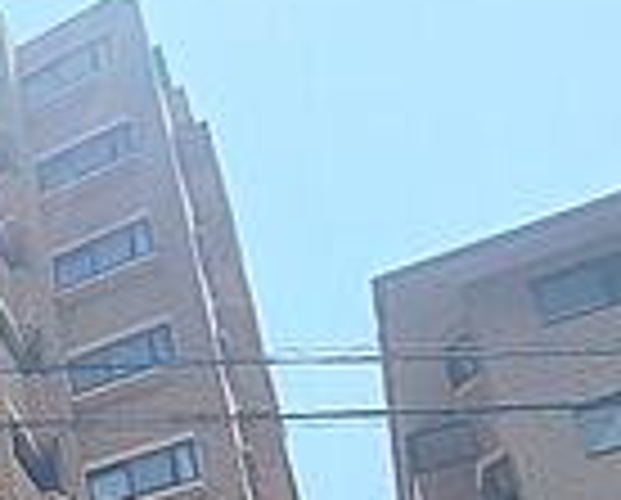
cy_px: 730
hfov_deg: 24.3
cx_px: -369
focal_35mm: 55
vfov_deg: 23.0
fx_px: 1013
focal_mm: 1.74
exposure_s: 1/1100
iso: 50
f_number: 2.2
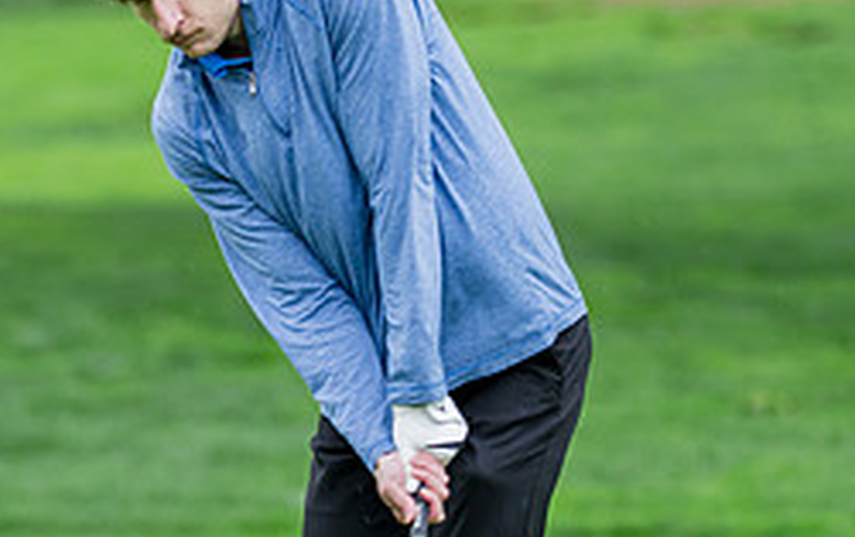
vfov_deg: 1.7
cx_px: 149
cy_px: 332
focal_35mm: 798
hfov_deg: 2.6
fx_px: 18620
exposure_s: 1/640
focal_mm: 200
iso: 500
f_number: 2.8
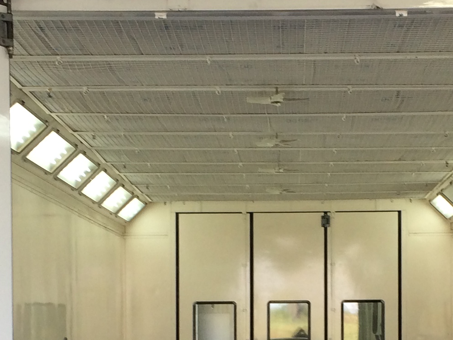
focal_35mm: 99
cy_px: 358
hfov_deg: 19.8
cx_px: 307
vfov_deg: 14.6
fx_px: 1296
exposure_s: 1/120
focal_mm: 4.12
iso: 50
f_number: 2.2
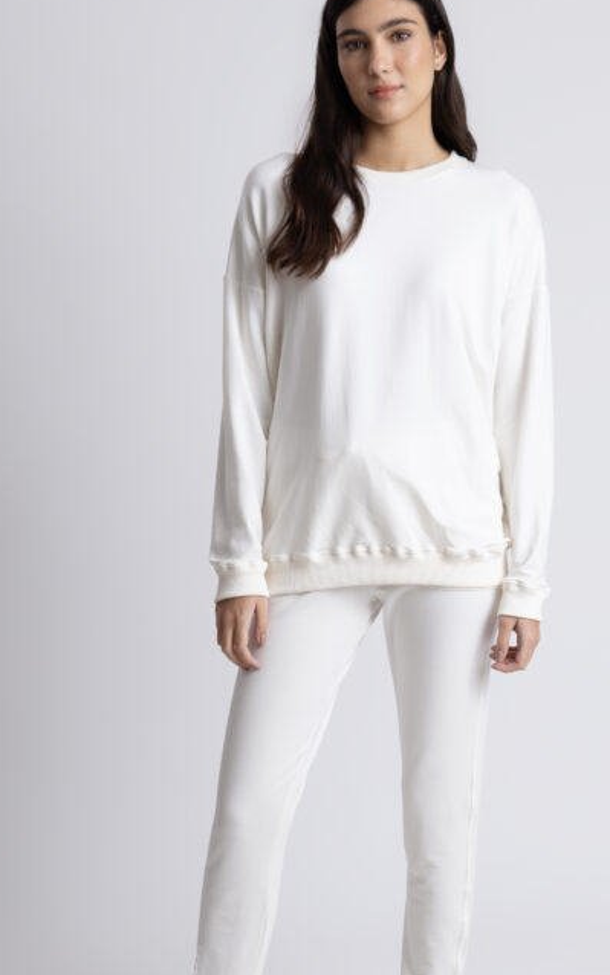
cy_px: 570
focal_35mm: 83
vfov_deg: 24.9
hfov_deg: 15.7
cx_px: 388
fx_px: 2207
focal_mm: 52
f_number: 11
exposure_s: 1/125
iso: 125
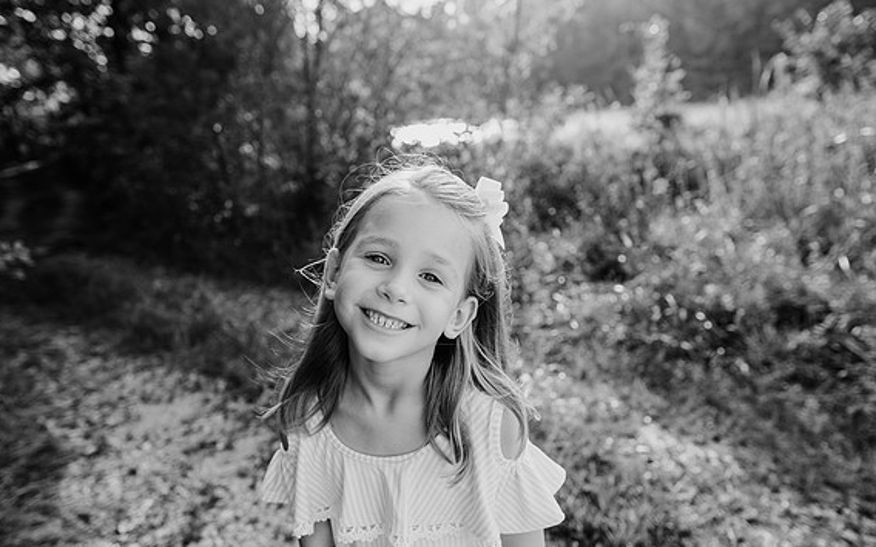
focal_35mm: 25
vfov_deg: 49.3
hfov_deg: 72.5
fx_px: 597
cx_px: 436
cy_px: 284
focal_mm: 24
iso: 200
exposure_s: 1/640
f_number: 3.5
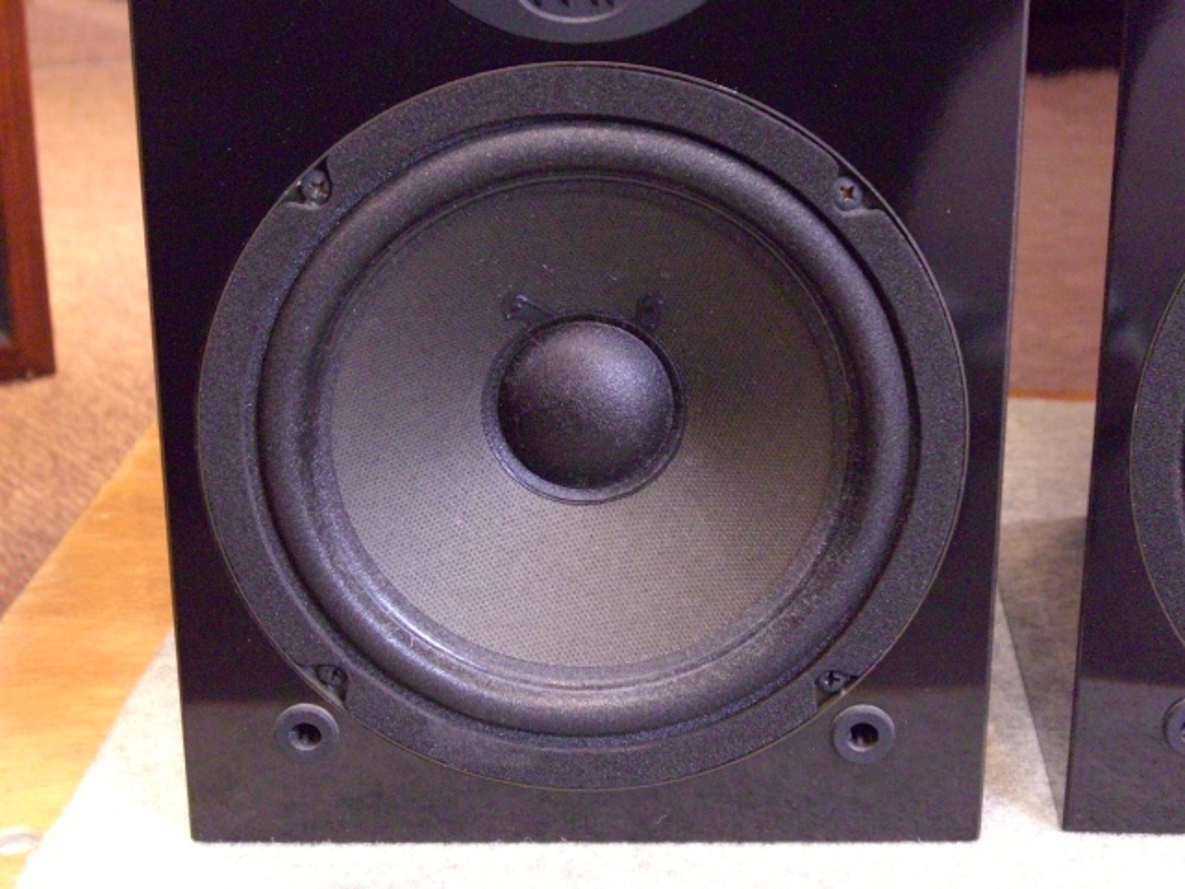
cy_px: 444
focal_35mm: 66
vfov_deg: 22.3
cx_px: 592
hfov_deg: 29.4
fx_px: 2259
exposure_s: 1/30
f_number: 3.8
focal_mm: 13.7
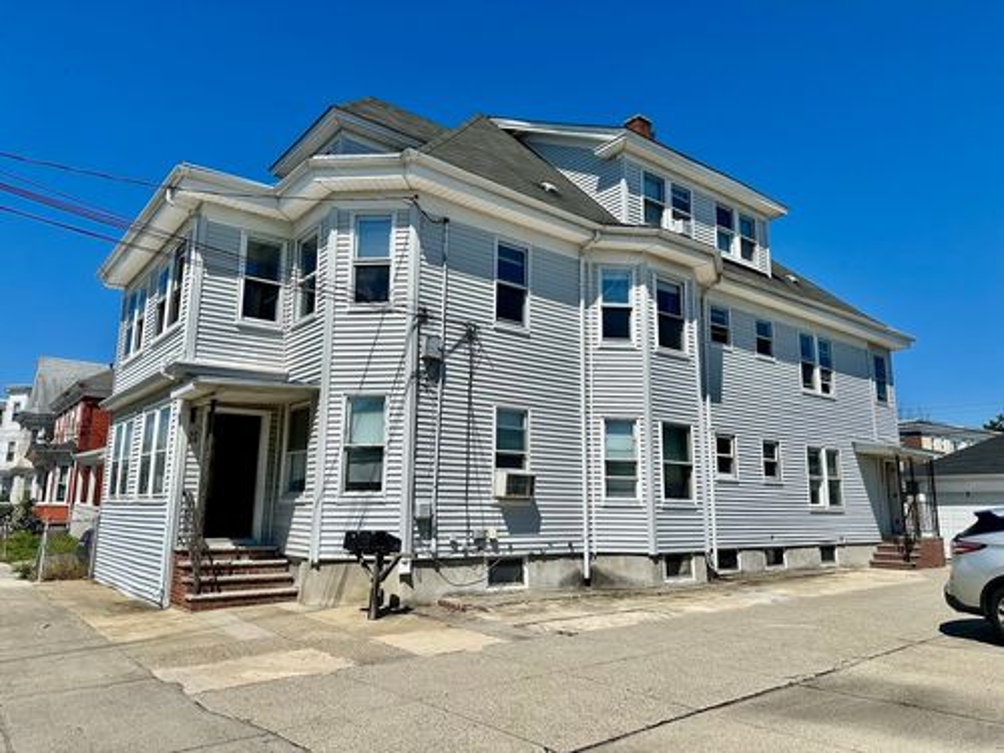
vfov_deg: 56.8
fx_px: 696
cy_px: 376
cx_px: 502
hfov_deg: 71.6
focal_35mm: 24
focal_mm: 6.86
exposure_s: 1/9709
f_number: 1.78
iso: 80
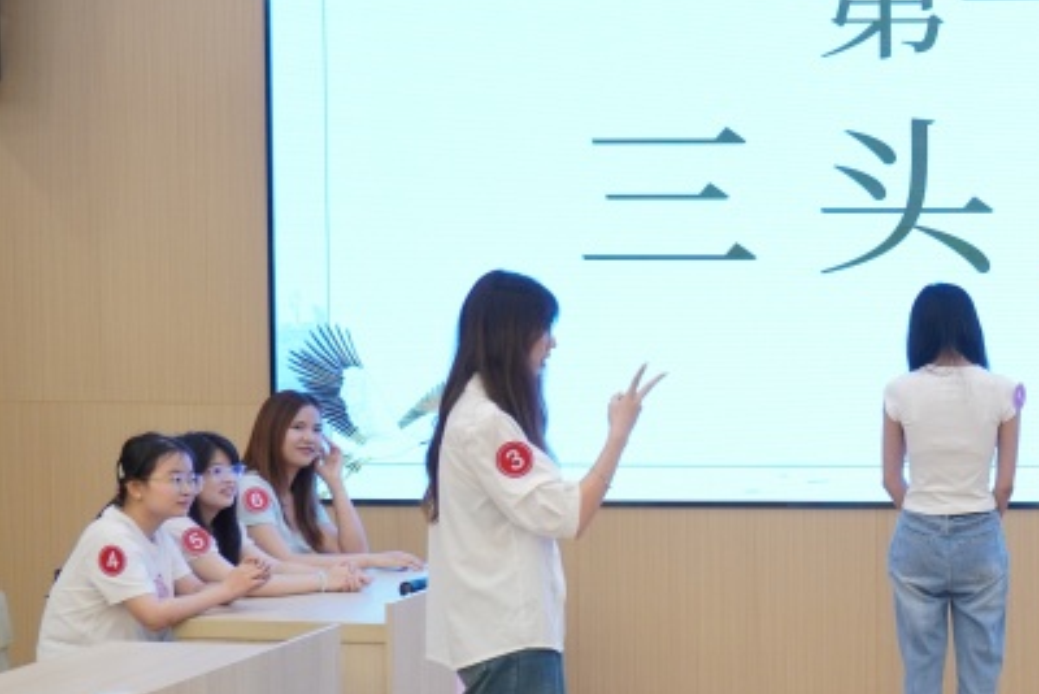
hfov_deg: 23.2
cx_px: 1036
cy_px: 370
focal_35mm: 84
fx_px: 2425
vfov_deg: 16.3
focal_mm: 28
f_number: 5.6
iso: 640
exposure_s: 1/60
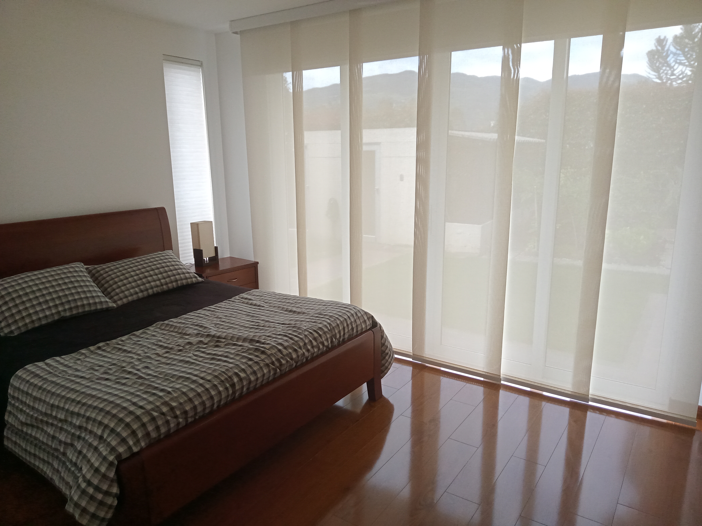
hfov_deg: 63.4
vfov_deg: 49.7
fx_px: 568
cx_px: 351
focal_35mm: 28
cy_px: 263
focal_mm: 3.37
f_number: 2.2
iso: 204
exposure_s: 1/100
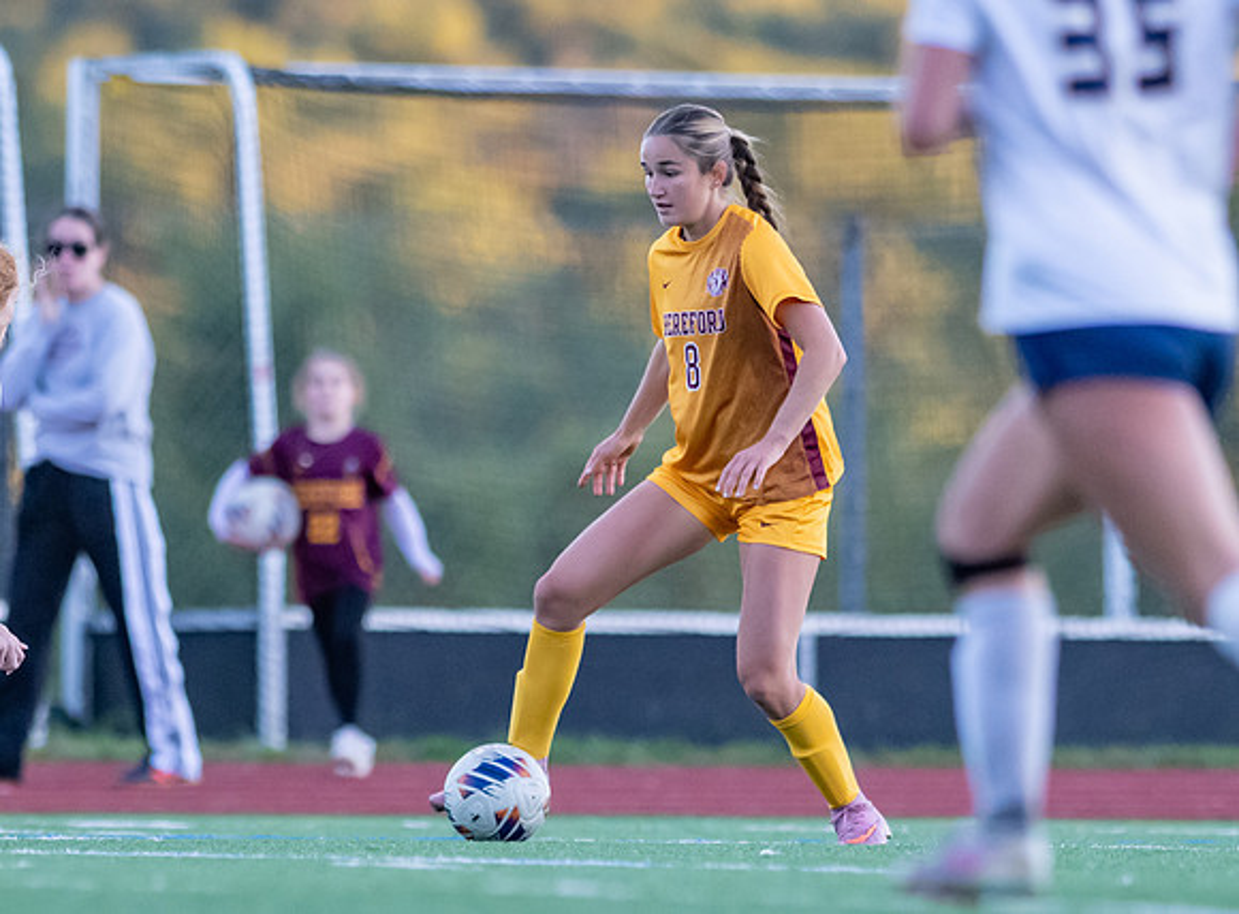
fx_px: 26863
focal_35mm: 755
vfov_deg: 1.9
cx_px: 542
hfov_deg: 2.6
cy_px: 623
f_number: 2.8
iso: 2200
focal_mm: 300
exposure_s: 1/1600
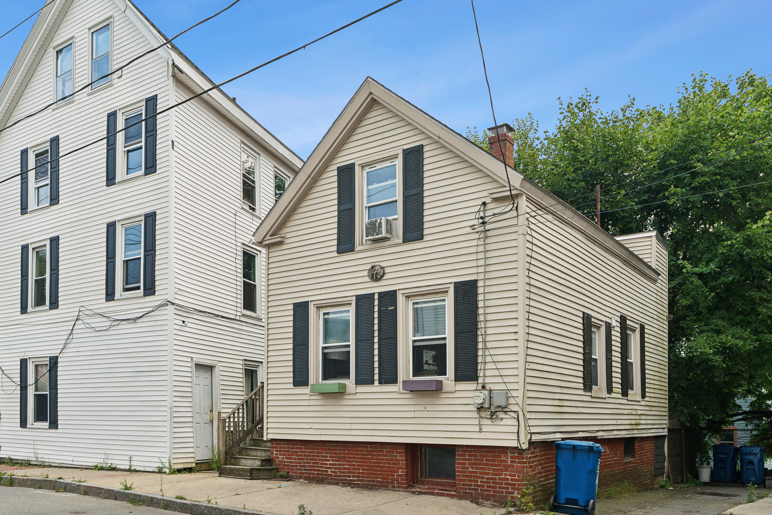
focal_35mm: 29
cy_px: 258
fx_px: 622
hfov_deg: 63.6
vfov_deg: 45.0
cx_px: 386
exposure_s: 1/250
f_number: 7.1
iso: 800
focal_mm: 29
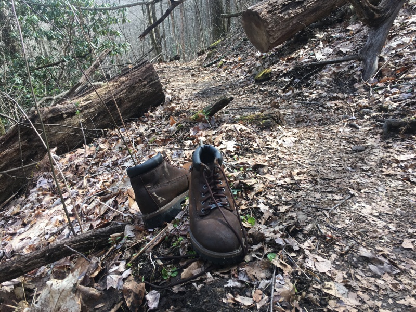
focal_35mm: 29
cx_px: 208
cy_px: 156
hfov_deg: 61.7
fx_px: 349
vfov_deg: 48.2
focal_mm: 4.15
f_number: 2.2
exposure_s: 1/148
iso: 25
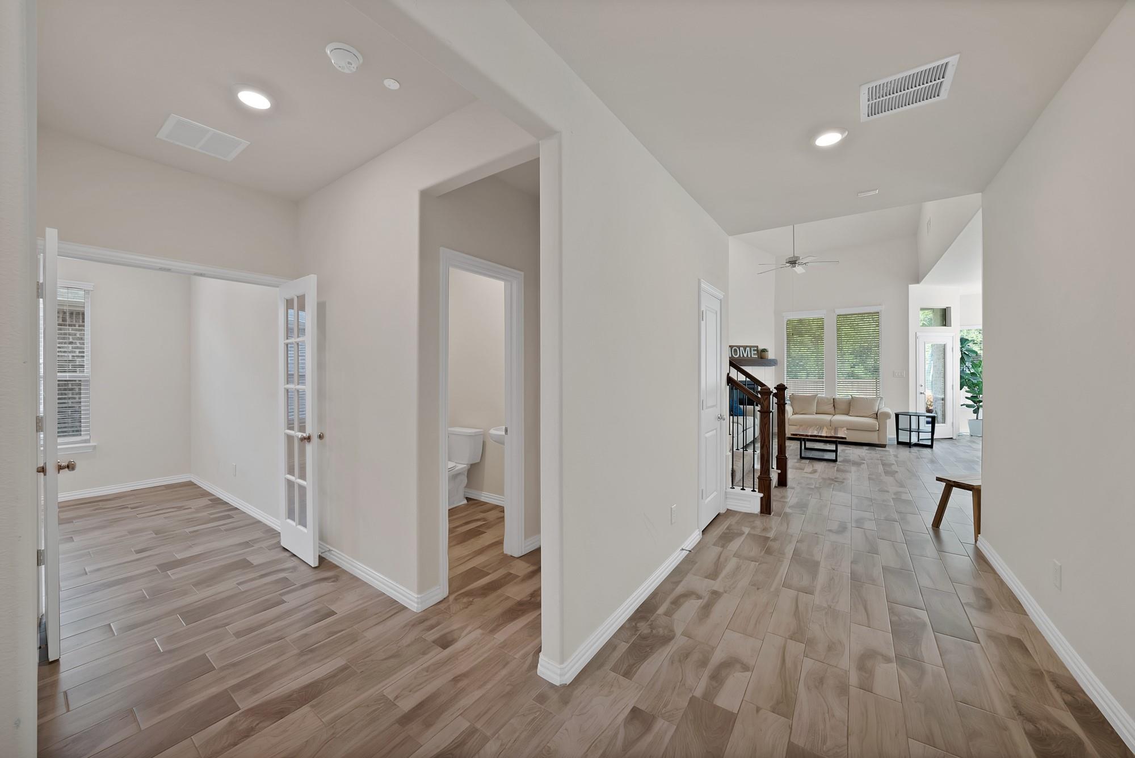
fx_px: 379
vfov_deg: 90.1
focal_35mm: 12
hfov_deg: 112.6
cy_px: 379
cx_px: 568
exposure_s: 1/4
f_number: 9
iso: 640
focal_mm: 12
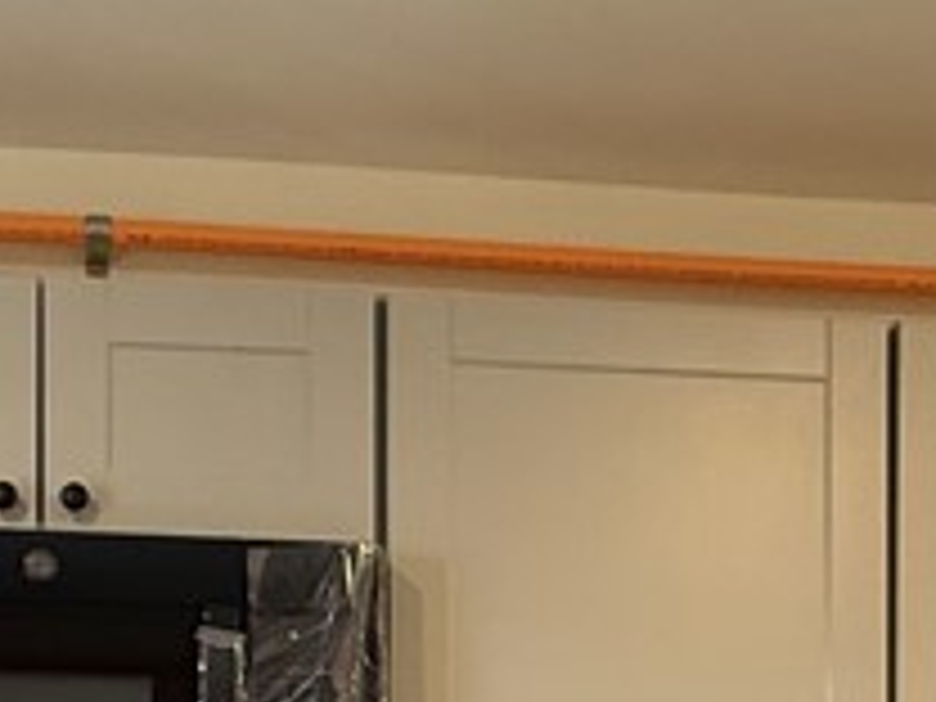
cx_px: 284
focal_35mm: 69
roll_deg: +0.1
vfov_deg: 18.7
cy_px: 1062
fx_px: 1866
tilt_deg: -0.9
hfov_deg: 27.9
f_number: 2.2
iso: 250
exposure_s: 1/60
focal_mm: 2.22
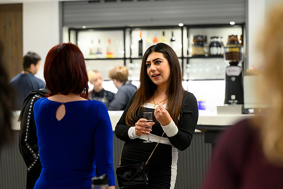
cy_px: 94
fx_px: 770
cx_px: 142
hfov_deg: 20.8
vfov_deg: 13.9
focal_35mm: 98
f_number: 2.8
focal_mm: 98
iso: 1400
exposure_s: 1/200
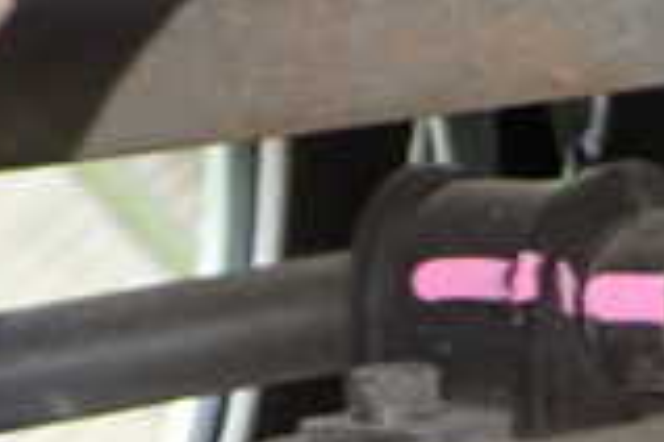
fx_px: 2600
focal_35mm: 141
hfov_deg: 14.1
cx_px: 802
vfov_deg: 9.6
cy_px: 467
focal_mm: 6.37
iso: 800
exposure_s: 1/13
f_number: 2.5
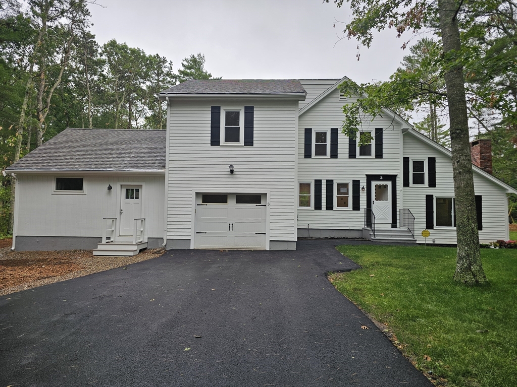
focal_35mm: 23
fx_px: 344
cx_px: 258
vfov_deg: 58.9
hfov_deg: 73.9
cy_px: 194
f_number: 1.7
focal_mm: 6.3
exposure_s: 1/180
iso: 16
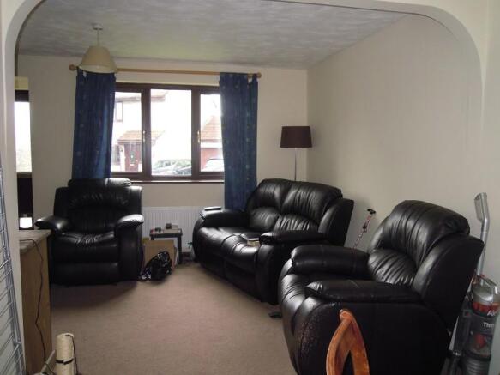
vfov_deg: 49.7
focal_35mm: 28
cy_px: 188
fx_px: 404
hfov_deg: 63.5
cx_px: 250
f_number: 2.7
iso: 220
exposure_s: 1/40
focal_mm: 5
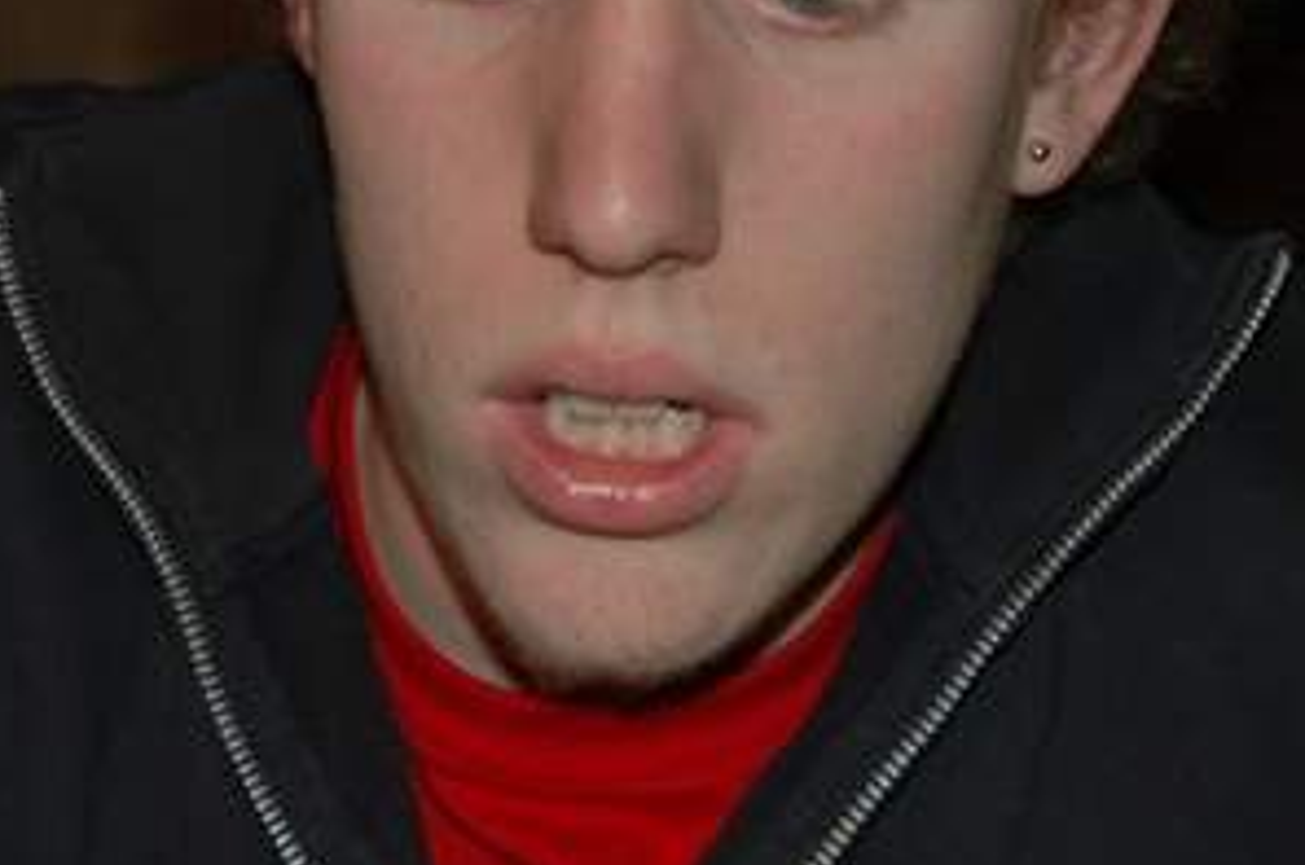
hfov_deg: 17.5
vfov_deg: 11.4
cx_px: 646
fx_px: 4247
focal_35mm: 117
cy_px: -123
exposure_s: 1/60
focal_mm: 29
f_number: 4
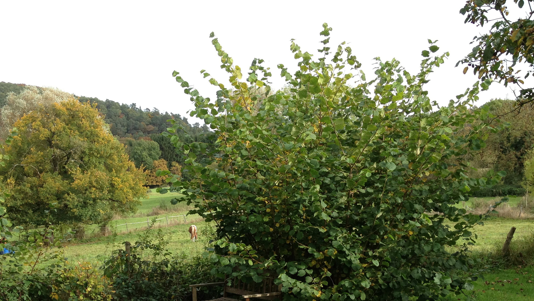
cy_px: 272
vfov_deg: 22.5
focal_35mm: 52
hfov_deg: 39.8
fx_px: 736
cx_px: 225
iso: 64
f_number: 2.4
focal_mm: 4.28
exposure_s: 1/424
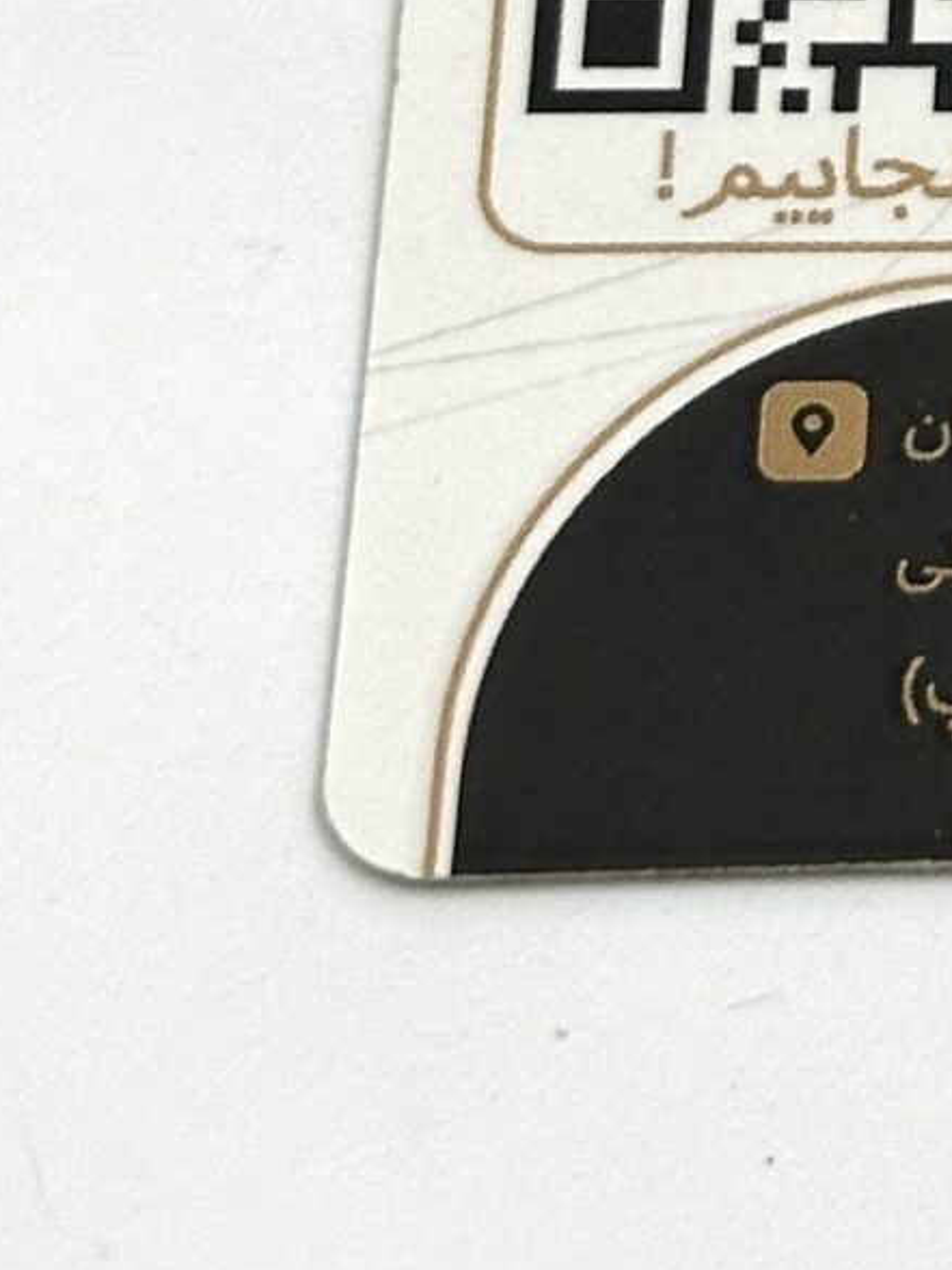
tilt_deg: -57.4
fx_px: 7664
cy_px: -1019
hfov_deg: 6.9
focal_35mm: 209
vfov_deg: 9.1
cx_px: 1764
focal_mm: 6.86
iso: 64
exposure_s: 1/944
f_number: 1.78
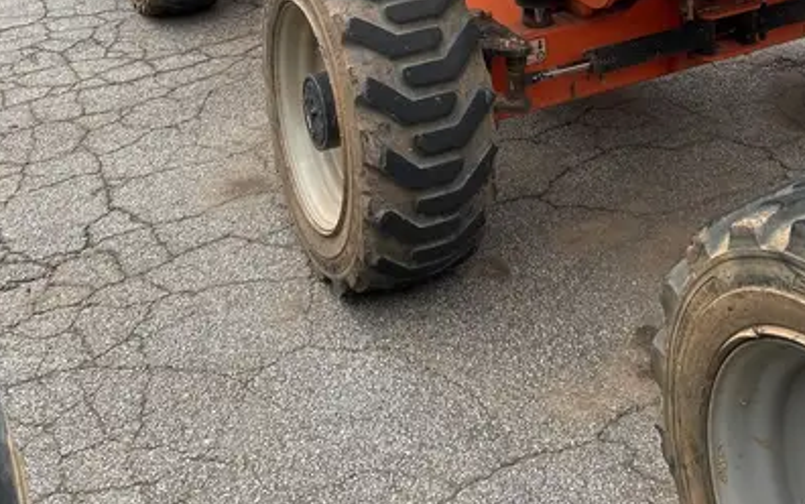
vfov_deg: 22.7
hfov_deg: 39.2
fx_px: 1120
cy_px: -149
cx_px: 514
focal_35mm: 51
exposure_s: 1/2915
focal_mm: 5.7
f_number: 1.5
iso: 50
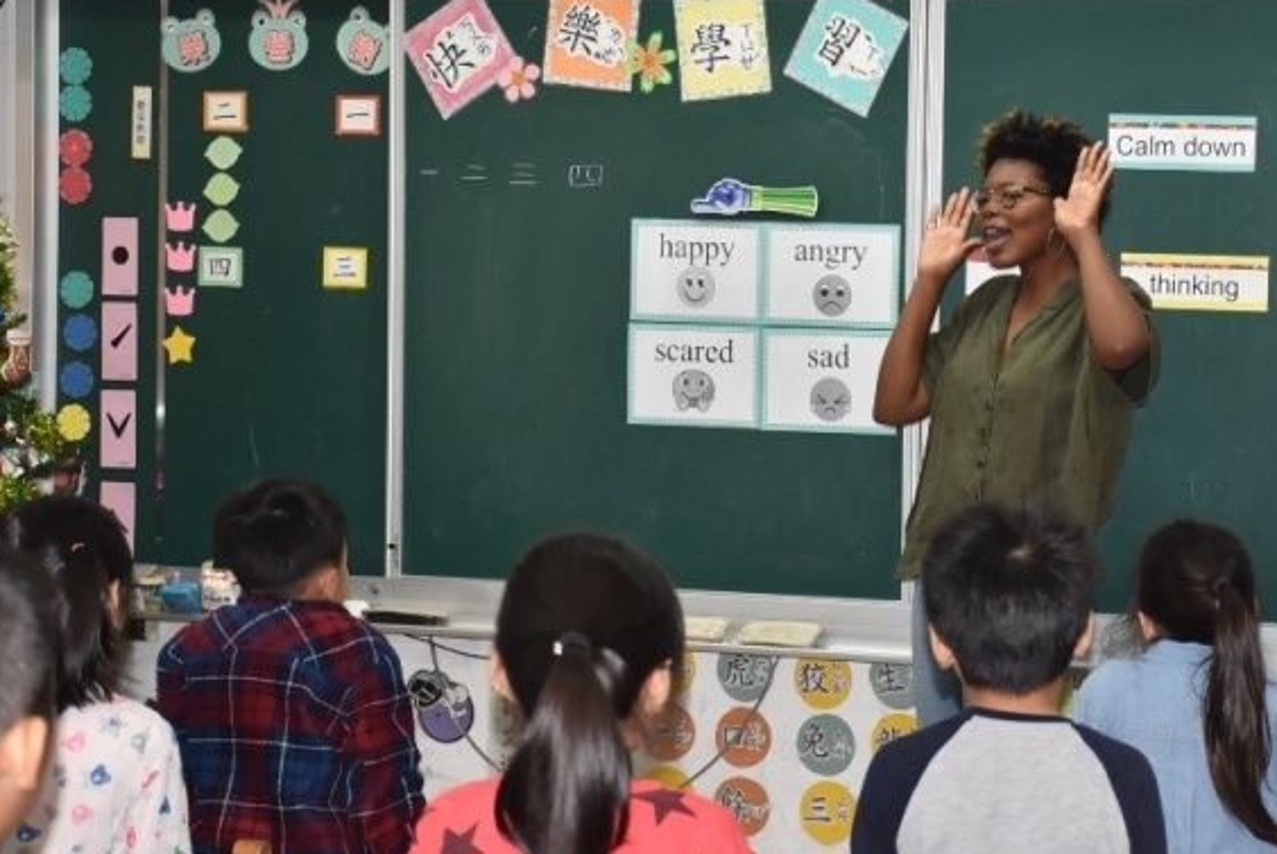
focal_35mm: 103
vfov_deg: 13.3
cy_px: 347
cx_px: 847
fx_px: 3656
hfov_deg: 19.8
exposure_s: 1/200
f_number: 4.5
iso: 900
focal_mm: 42
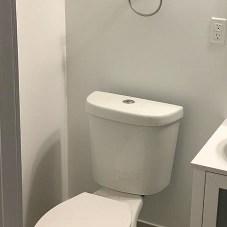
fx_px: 505
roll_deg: -2.5
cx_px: 165
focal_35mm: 68
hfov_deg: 25.1
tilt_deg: -14.1
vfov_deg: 25.1
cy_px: 64
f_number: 2.2
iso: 50
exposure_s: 1/15
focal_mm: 4.15
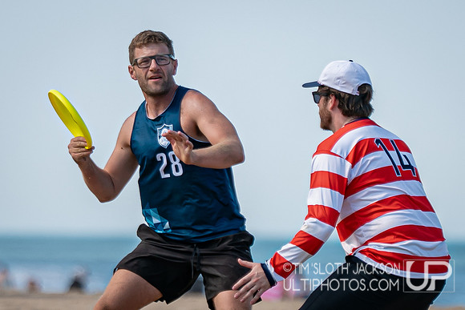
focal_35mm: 711
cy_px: 232
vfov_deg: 1.9
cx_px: 245
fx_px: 9189
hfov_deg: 2.9
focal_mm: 200
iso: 160
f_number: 2.8
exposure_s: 1/2000
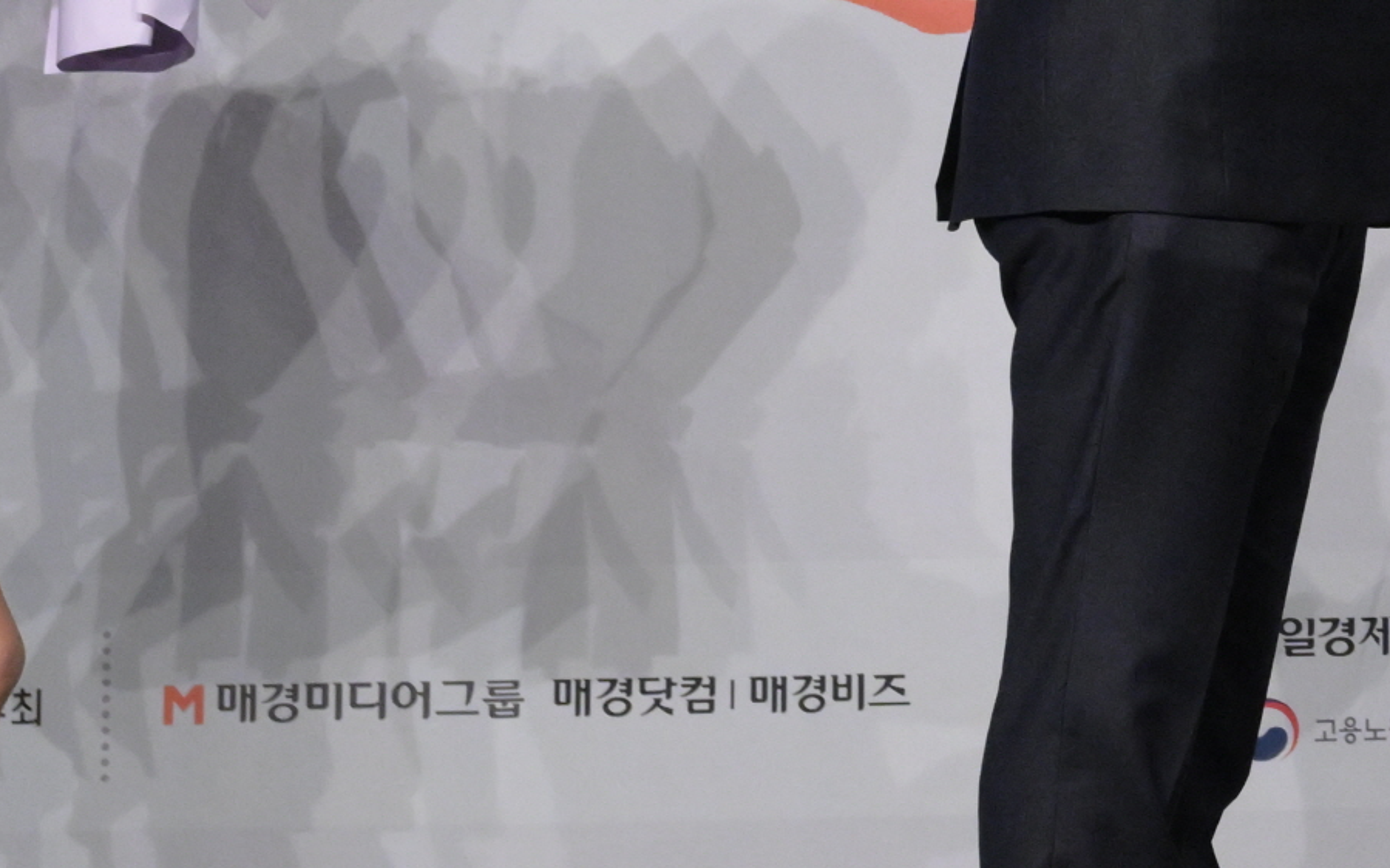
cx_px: 1963
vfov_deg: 5.9
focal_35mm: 222
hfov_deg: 9.2
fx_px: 8408
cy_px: -301
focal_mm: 49
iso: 4000
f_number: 4.5
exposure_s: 1/250
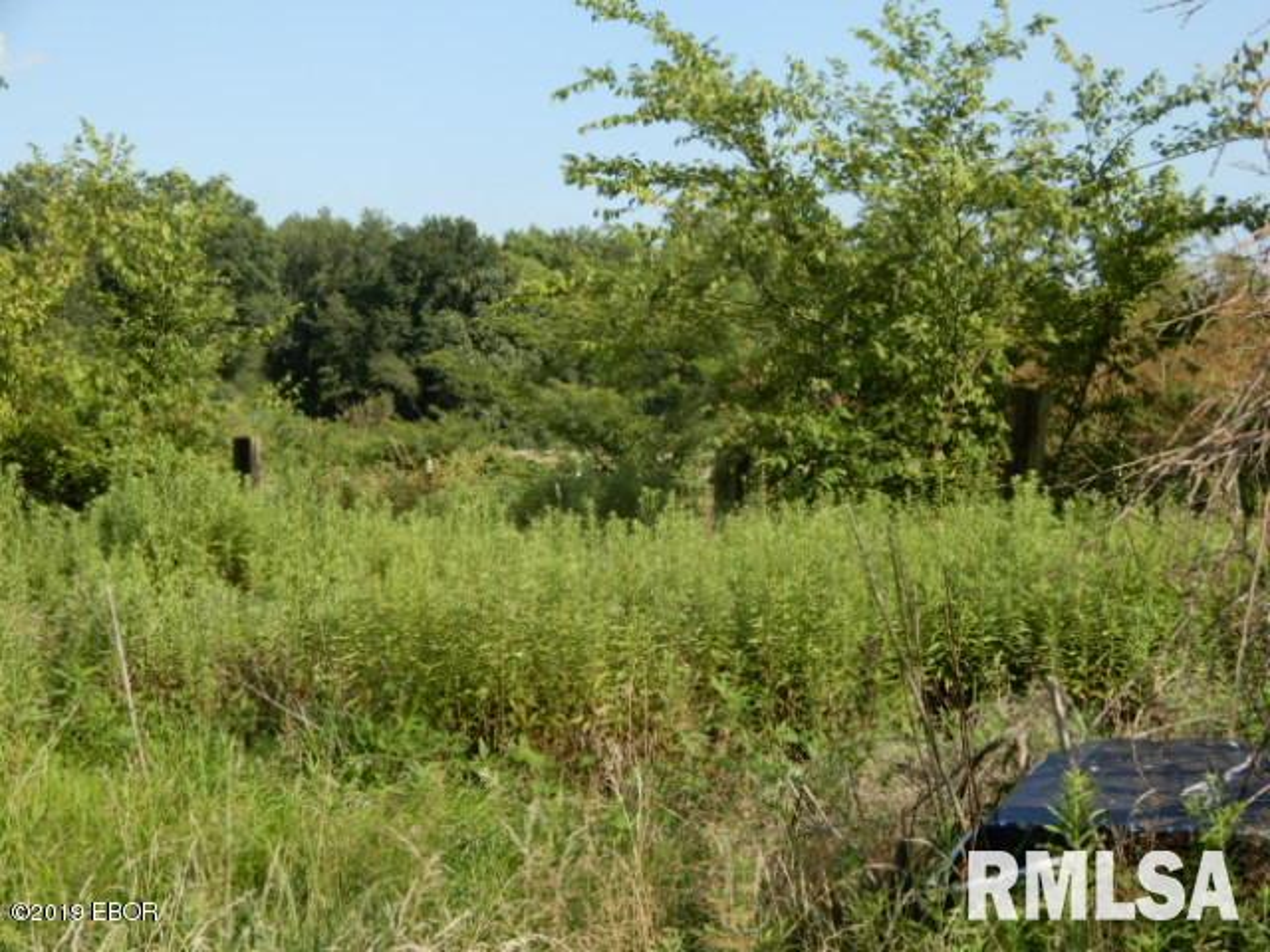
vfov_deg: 21.0
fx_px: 2568
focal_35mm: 70
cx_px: 635
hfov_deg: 27.8
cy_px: 476
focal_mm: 12.5
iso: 80
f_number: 4.5
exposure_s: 1/400
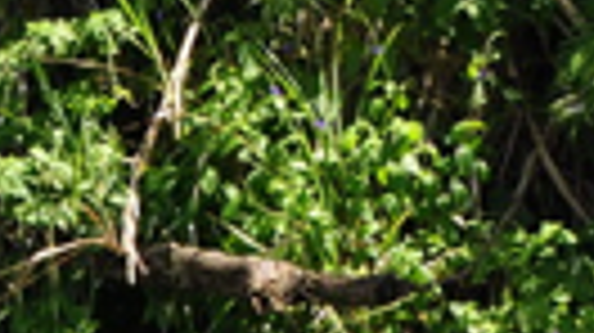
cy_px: 1010
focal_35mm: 1002
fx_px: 15772
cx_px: -166
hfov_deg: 2.2
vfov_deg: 1.2
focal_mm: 105
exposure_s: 1/160
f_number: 5.6
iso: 100
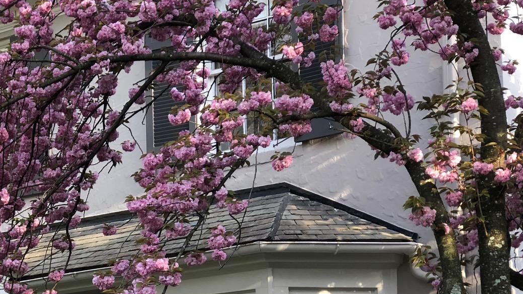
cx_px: 39
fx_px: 1678
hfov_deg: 17.4
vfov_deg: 9.9
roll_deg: +0.5
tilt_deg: +5.8
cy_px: 344
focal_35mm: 121
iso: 25
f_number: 2.8
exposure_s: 1/60
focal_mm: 6.6
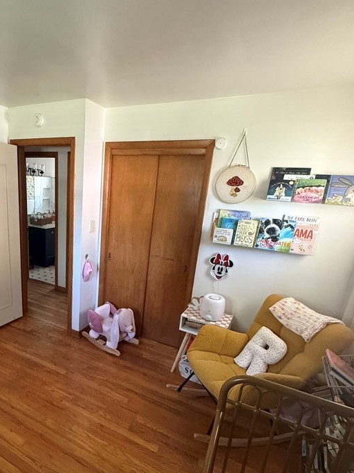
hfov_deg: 61.2
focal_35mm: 21
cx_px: 106
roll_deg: -2.6
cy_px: 271
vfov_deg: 78.5
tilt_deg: -15.9
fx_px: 286
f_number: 2.2
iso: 640
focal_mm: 2.22
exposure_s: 1/60
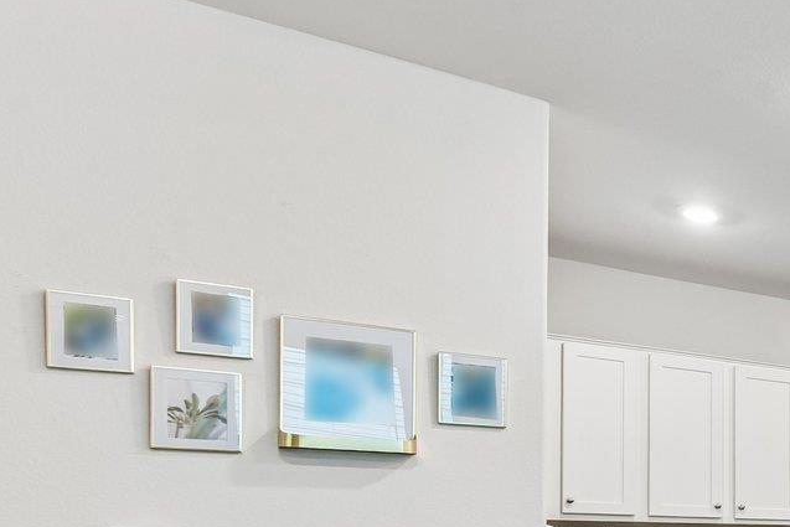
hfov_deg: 26.7
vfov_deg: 27.9
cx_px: 1249
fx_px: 988
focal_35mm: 45
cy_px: 544
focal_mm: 14
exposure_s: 1/15
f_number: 8
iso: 720
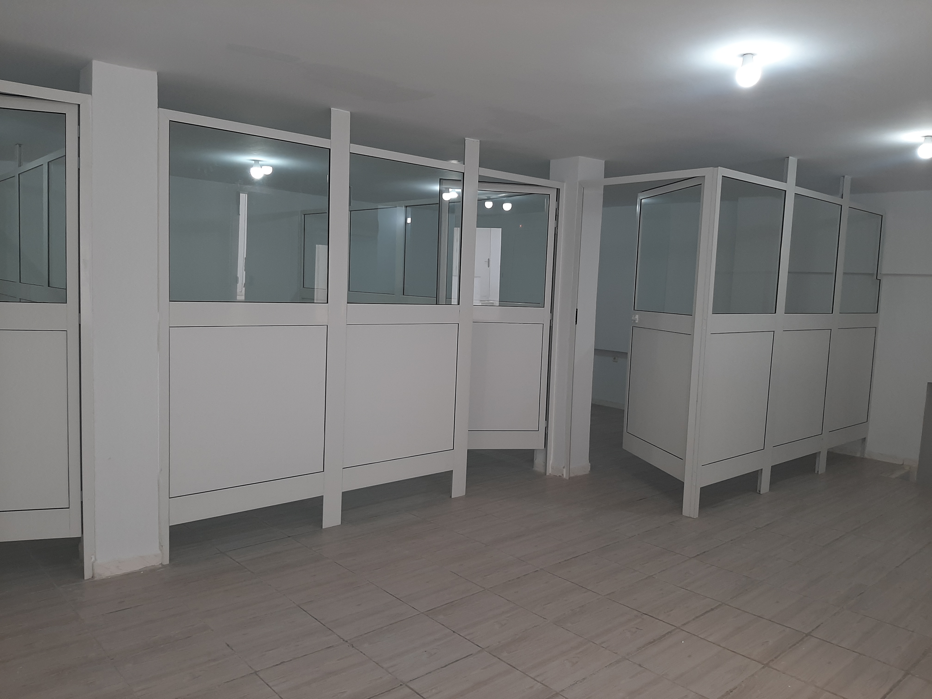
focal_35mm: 26
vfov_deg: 53.1
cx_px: 466
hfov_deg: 67.3
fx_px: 700
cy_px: 350
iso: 50
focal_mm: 3.93
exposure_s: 1/100
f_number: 1.7
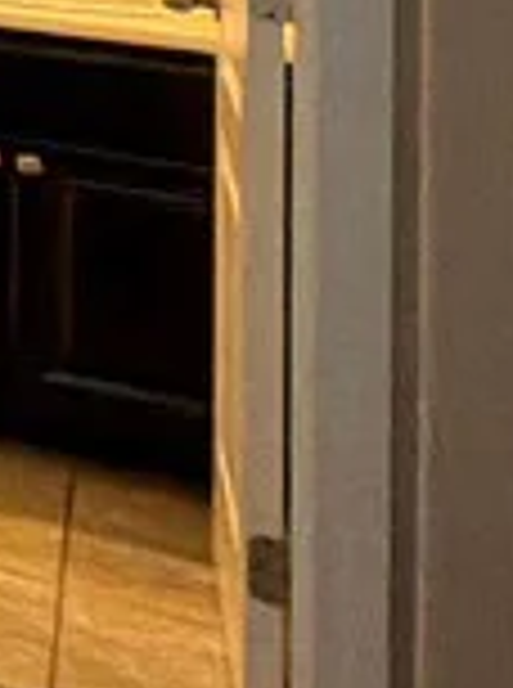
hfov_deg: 7.2
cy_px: -409
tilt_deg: -0.2
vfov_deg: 18.1
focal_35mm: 94
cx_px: -1778
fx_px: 1865
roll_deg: -0.5
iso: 320
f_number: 2.2
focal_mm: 2.22
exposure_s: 1/60
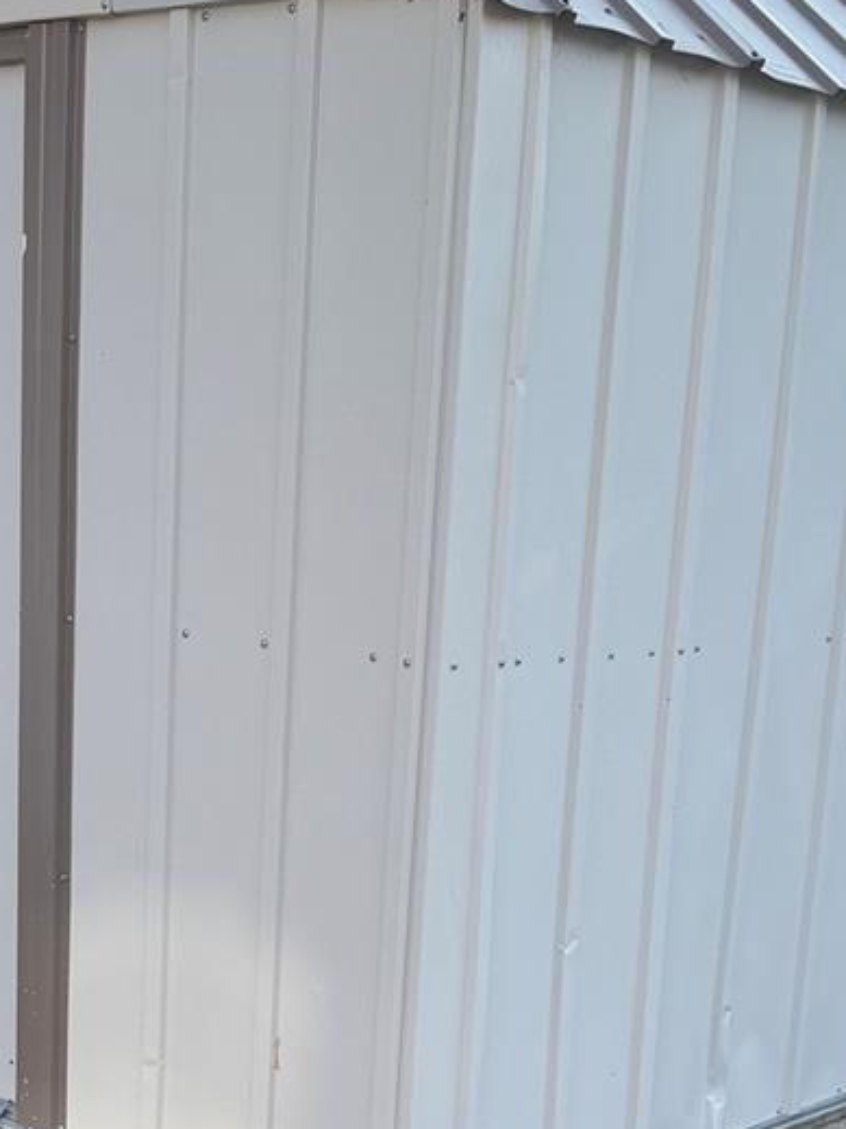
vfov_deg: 26.1
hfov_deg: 20.7
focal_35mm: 71
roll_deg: -2.6
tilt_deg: -17.7
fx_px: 2315
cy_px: 1116
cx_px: 307
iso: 80
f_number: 1.78
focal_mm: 6.76
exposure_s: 1/722
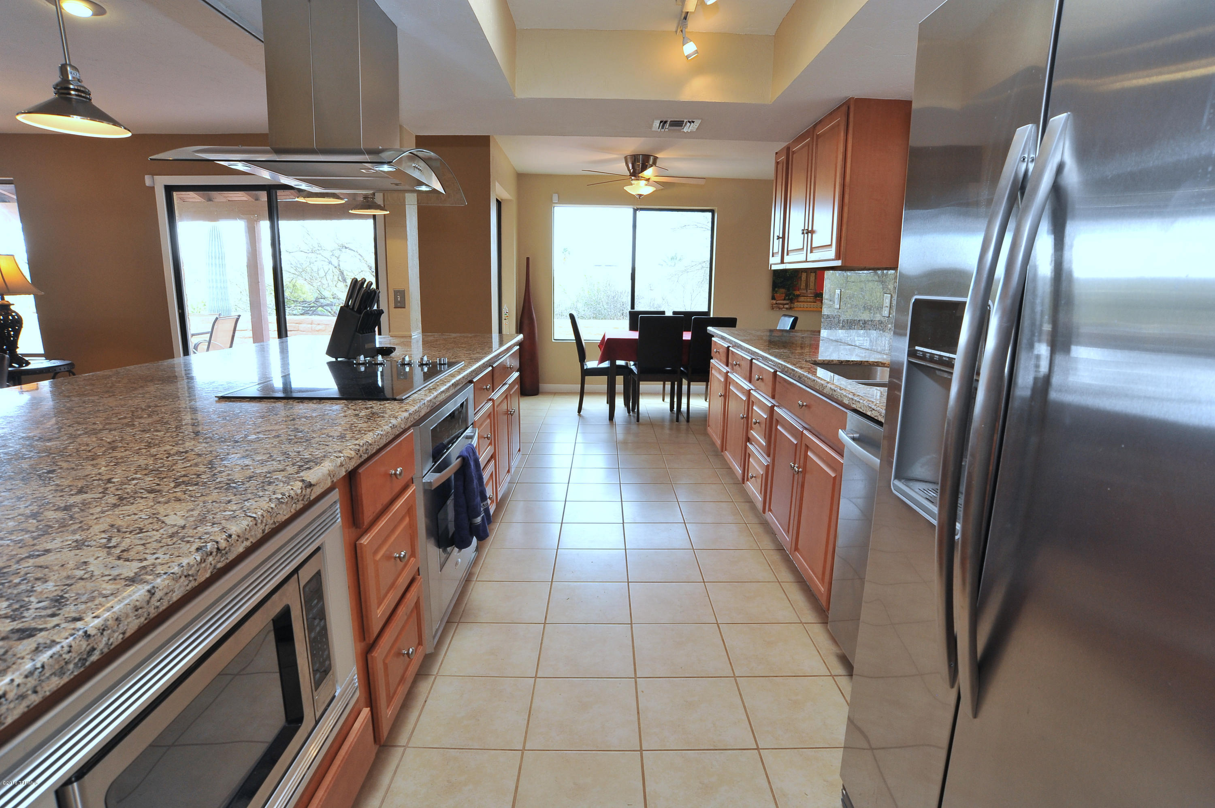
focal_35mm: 18
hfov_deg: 90.0
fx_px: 607
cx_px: 608
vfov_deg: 67.3
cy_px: 404
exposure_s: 1/30
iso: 800
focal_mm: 18
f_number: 13
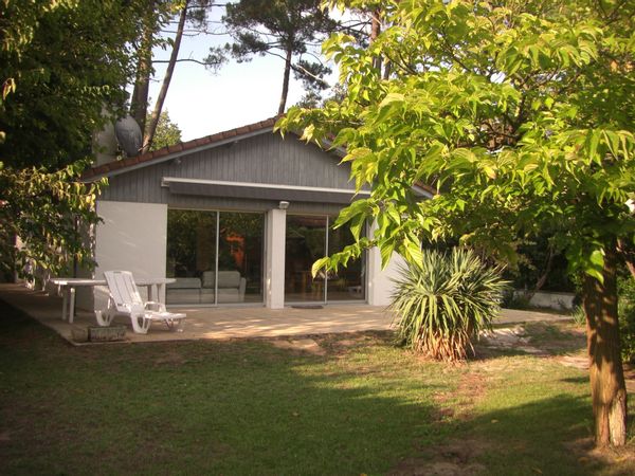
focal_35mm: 38
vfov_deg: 37.7
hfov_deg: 49.0
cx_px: 318
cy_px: 238
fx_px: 697
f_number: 3.4
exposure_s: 1/250
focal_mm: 6.3
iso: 64
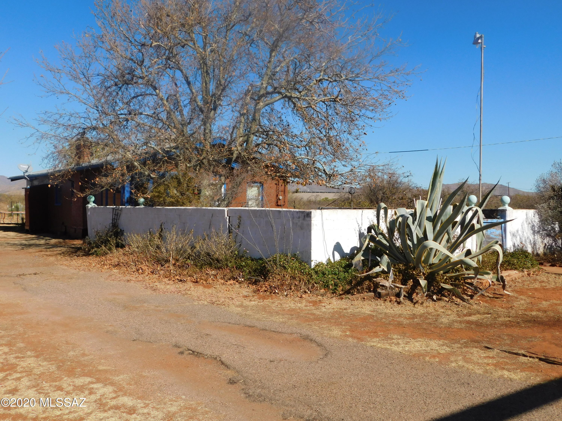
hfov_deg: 51.4
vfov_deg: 39.7
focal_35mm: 36
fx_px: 584
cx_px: 281
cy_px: 210
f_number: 7
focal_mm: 6.3
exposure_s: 1/500
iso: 125
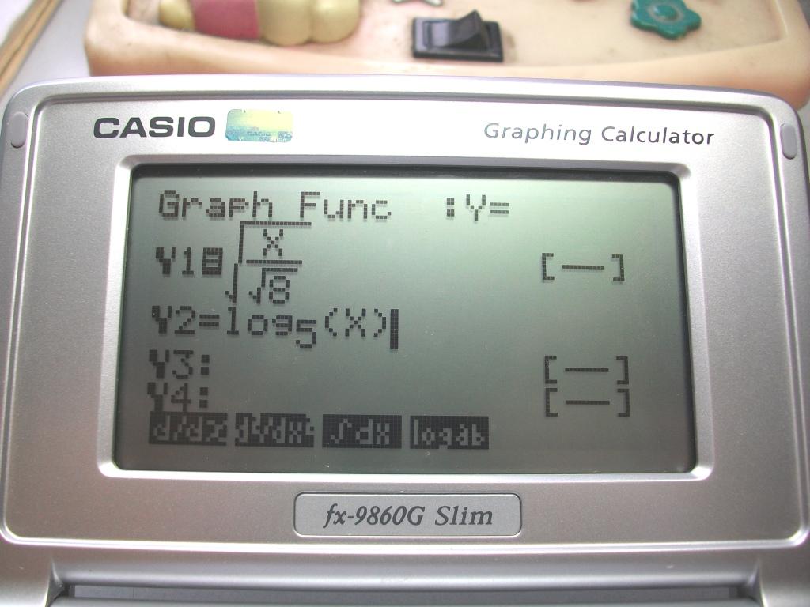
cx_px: 405
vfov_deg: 44.2
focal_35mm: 32
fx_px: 749
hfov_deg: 56.8
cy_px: 304
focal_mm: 5.7
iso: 80
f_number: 2.9
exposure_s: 1/63.6
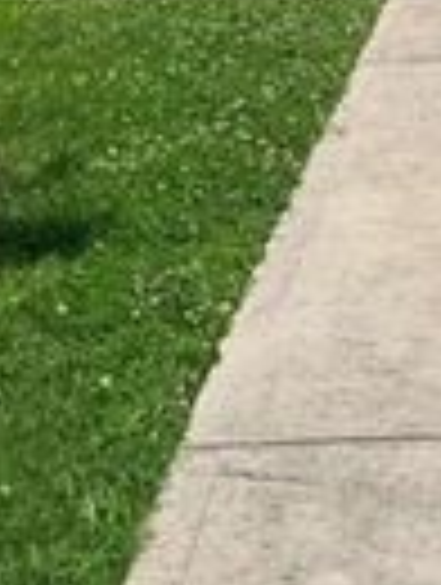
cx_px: 711
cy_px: -538
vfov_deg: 13.9
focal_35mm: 123
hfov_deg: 11.5
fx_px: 2083
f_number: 1.78
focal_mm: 6.76
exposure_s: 1/8130
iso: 80
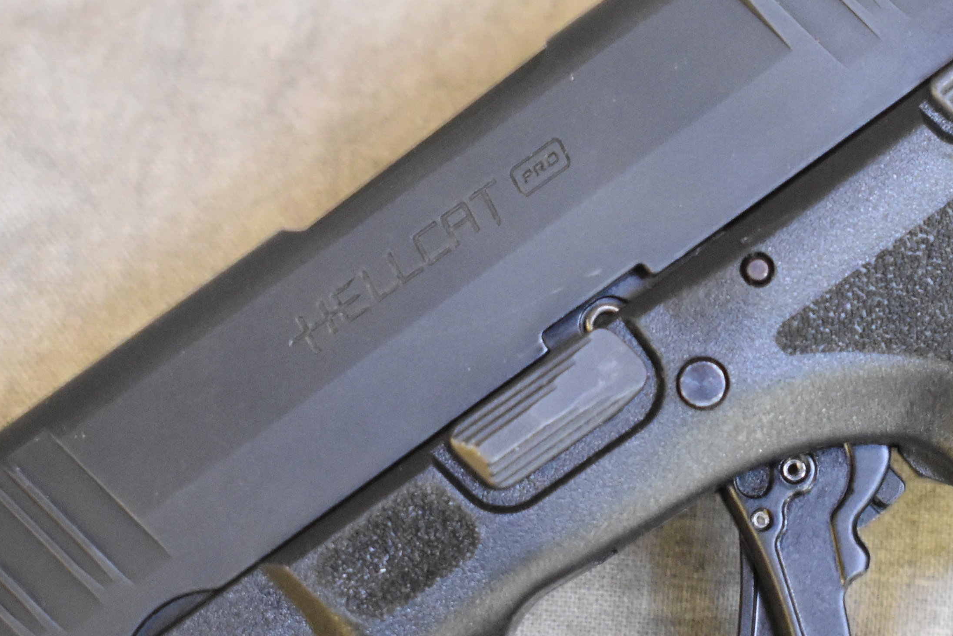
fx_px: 4130
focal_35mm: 156
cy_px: 291
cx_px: 779
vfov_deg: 8.8
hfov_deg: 13.1
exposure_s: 1/10
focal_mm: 38
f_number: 4.8
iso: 3200
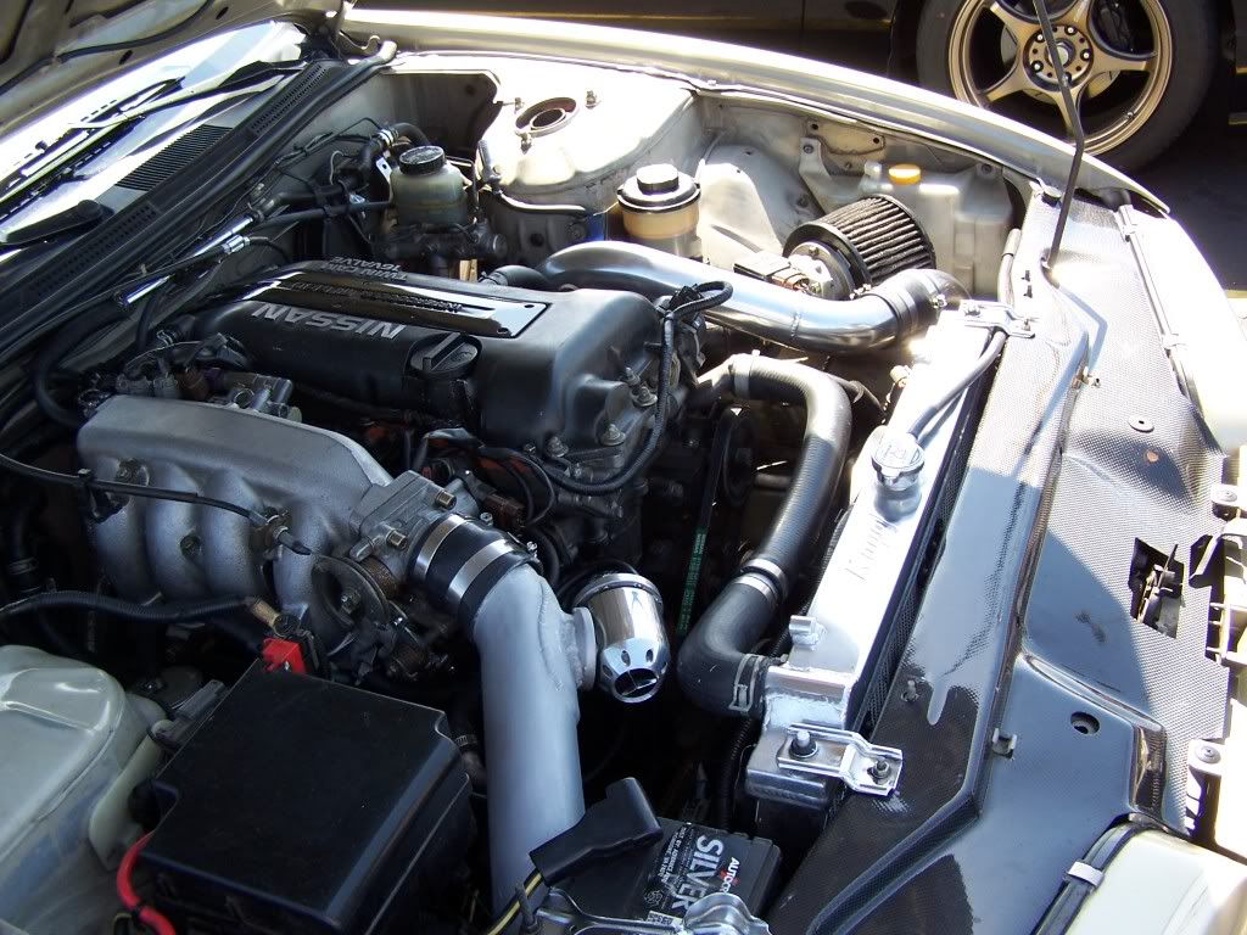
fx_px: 1369
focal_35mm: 38
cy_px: 468
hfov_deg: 49.0
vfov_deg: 37.7
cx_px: 624
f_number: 2.8
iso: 80
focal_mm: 6.3
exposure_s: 1/200
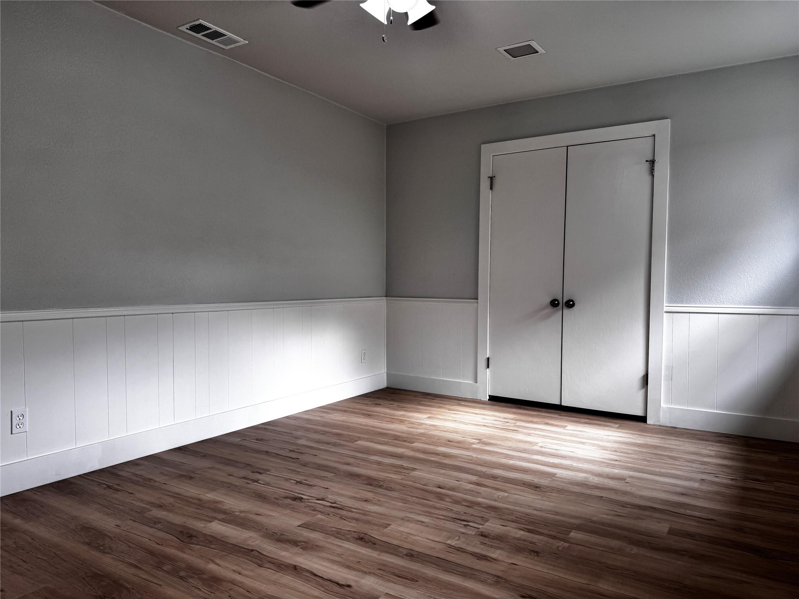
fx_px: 554
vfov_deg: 56.8
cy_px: 300
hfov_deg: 71.6
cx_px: 400
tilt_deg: -2.4
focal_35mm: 24
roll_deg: -0.3
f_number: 1.78
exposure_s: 1/120
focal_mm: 6.76
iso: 80
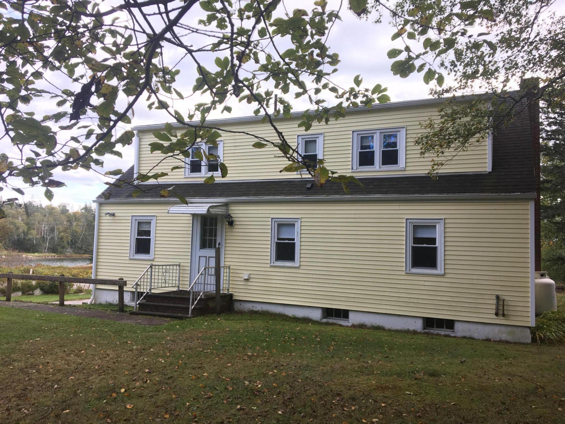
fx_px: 473
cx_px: 282
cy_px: 212
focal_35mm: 29
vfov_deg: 48.2
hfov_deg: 61.7
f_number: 2.2
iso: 25
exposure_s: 1/150
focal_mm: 4.15
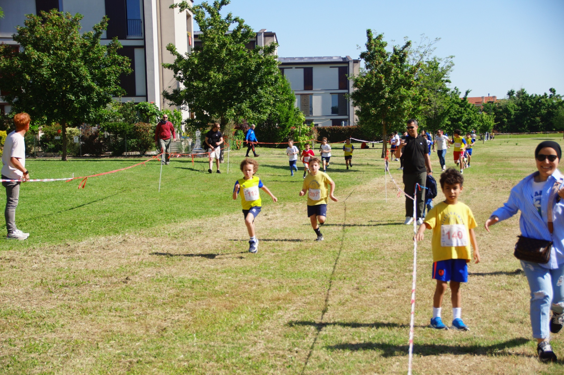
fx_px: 1057
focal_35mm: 68
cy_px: 188
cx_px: 282
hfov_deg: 29.9
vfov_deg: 20.1
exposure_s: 1/640
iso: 160
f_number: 4.5
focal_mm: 45
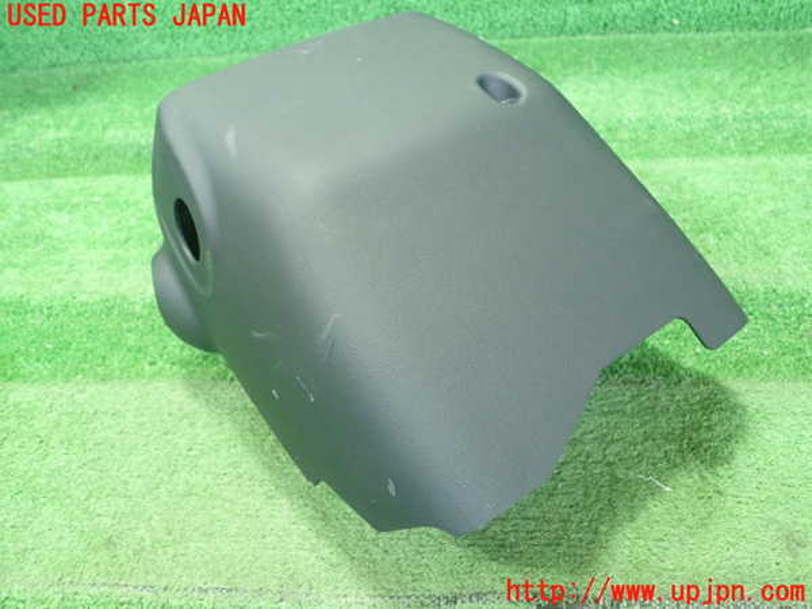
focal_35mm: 30
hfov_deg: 60.0
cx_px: 406
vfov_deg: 46.8
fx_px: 704
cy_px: 304
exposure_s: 1/100
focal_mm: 5.5
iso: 800
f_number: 2.3
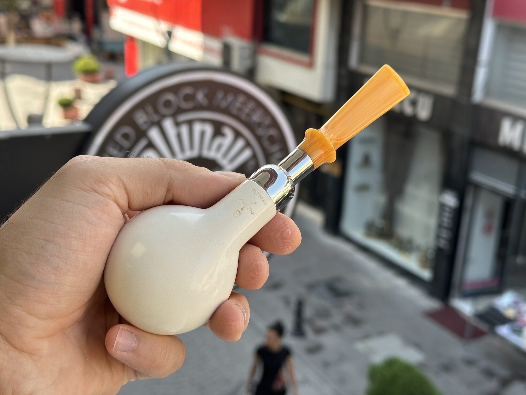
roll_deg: -3.1
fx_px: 729
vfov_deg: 30.3
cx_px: 263
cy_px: 198
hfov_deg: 39.7
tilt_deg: -18.3
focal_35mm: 48
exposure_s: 1/503
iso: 64
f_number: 1.78
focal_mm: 6.86
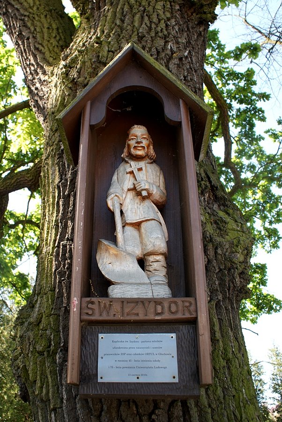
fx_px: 387
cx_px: 141
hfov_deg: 40.1
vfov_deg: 57.2
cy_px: 211
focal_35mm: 33
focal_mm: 22
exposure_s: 1/50
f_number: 6.3
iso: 100
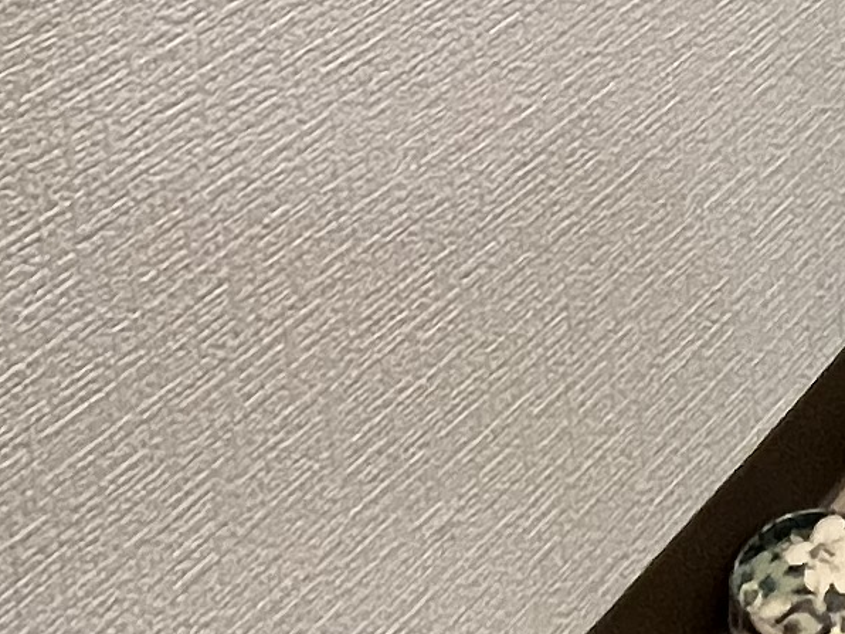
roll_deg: +2.3
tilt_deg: -3.3
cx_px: 1232
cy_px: -949
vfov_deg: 12.6
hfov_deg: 19.6
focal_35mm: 88
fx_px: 2148
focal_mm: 1.57
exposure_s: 1/50
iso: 200
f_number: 1.8
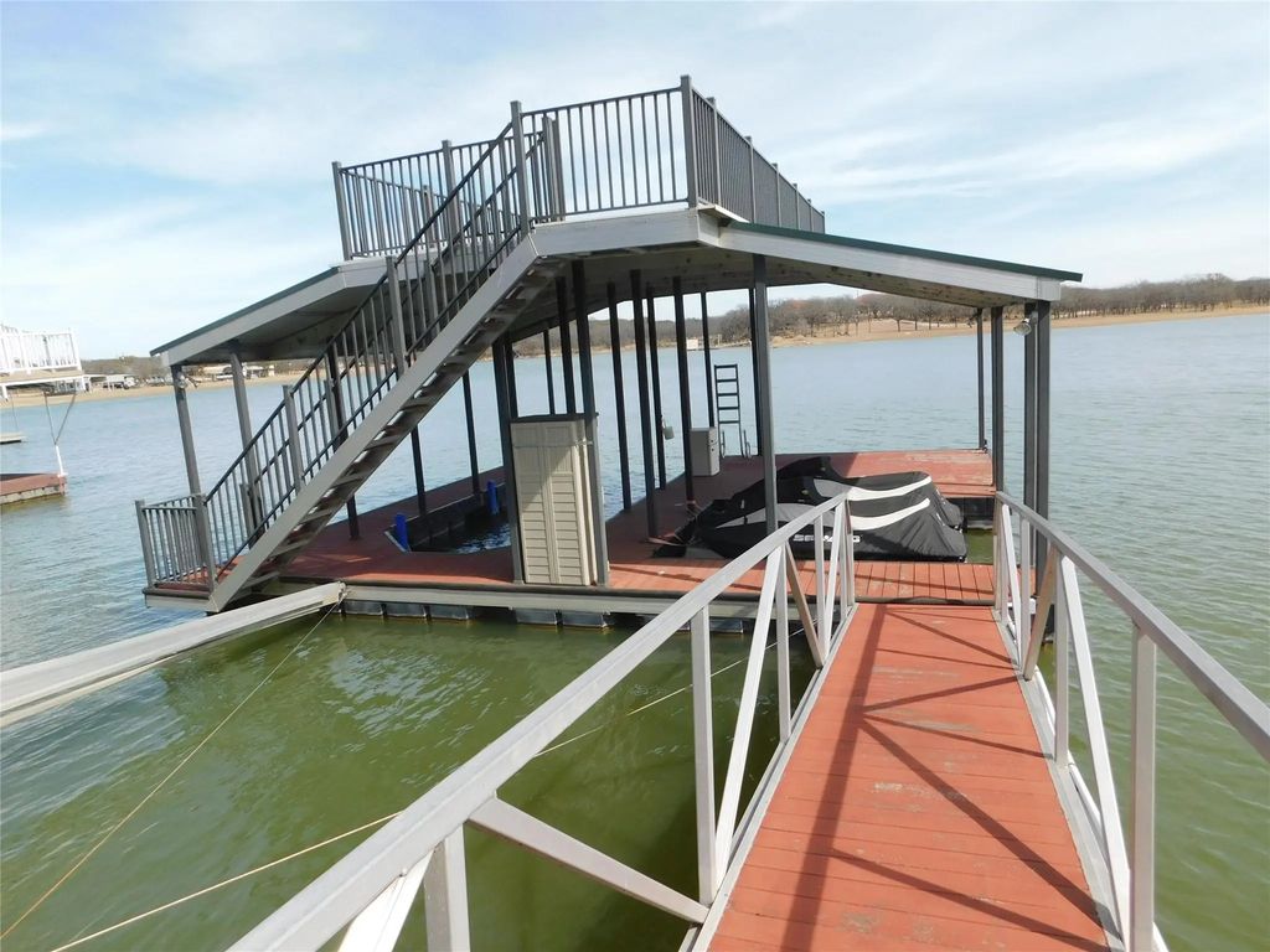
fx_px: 844
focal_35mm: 23
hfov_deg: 73.9
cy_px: 476
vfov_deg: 58.9
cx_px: 635
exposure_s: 1/1250
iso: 125
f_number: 3
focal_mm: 4
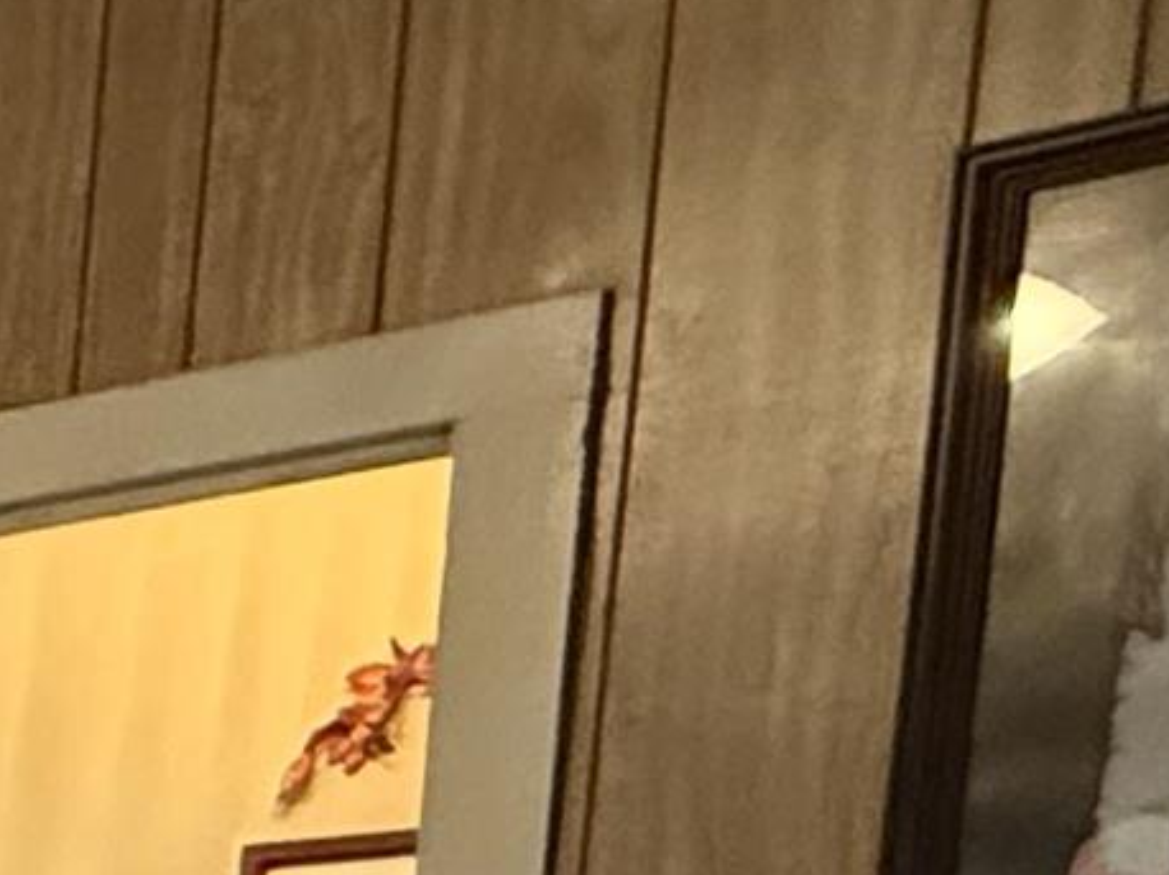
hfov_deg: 12.3
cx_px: -2108
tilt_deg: -7.0
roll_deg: +0.0
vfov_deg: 13.7
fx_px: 3173
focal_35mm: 94
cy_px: 1656
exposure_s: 1/30
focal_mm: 2.22
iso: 1250
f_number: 2.2
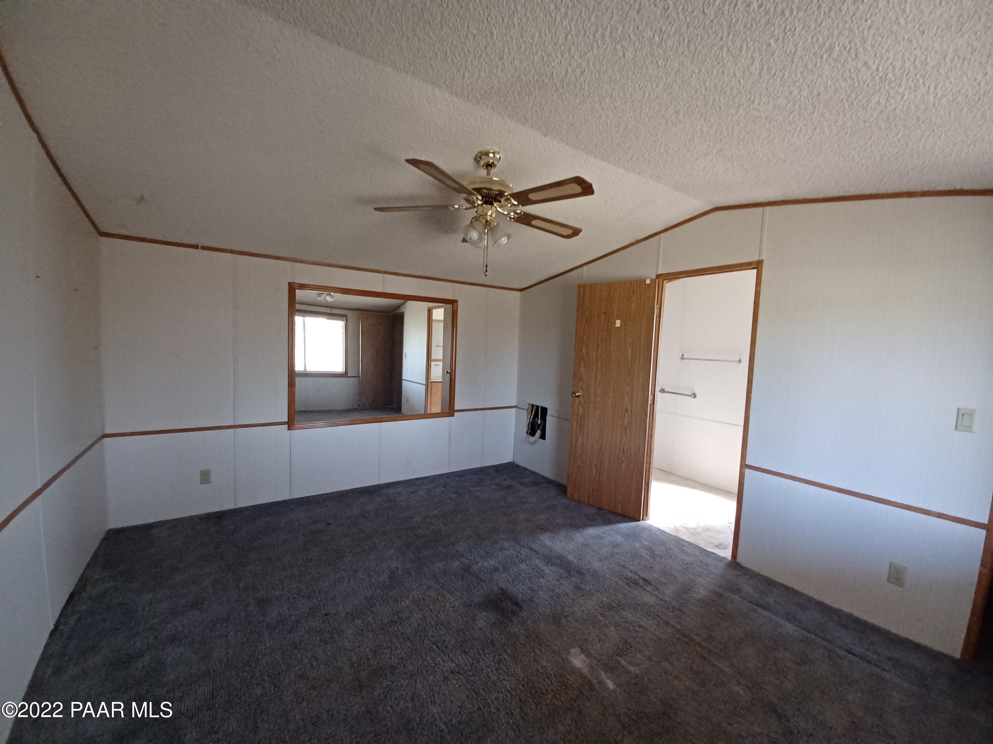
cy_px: 372
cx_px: 496
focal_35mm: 13
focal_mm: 1.42
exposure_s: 1/30
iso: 200
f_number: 2.2
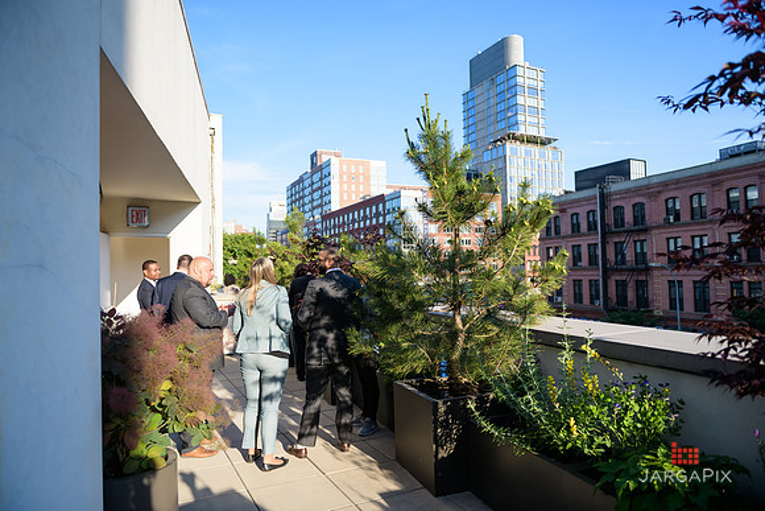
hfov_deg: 73.7
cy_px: 256
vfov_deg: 53.2
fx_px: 510
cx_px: 382
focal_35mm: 24
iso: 400
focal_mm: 24
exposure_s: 1/3200
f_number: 3.2
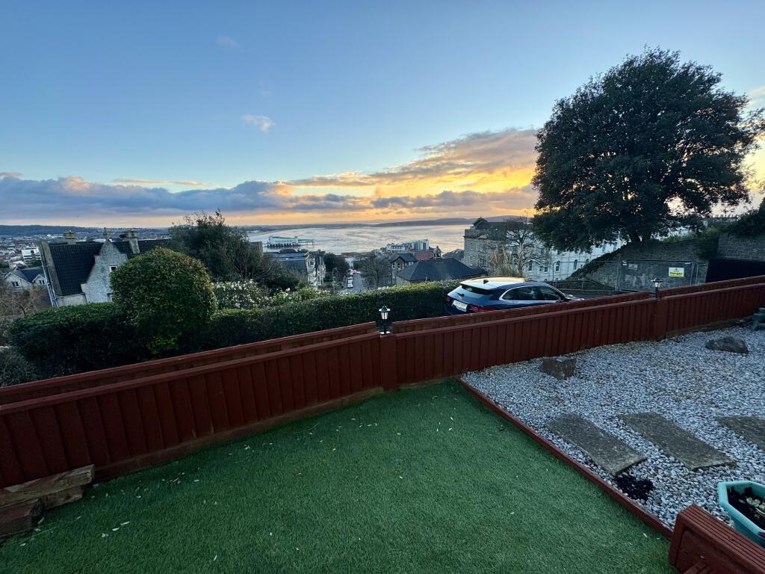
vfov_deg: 85.7
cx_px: 382
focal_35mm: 14
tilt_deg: -11.2
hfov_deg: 102.1
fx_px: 309
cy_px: 287
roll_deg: +1.3
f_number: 2.2
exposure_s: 1/226
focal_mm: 2.22
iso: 40
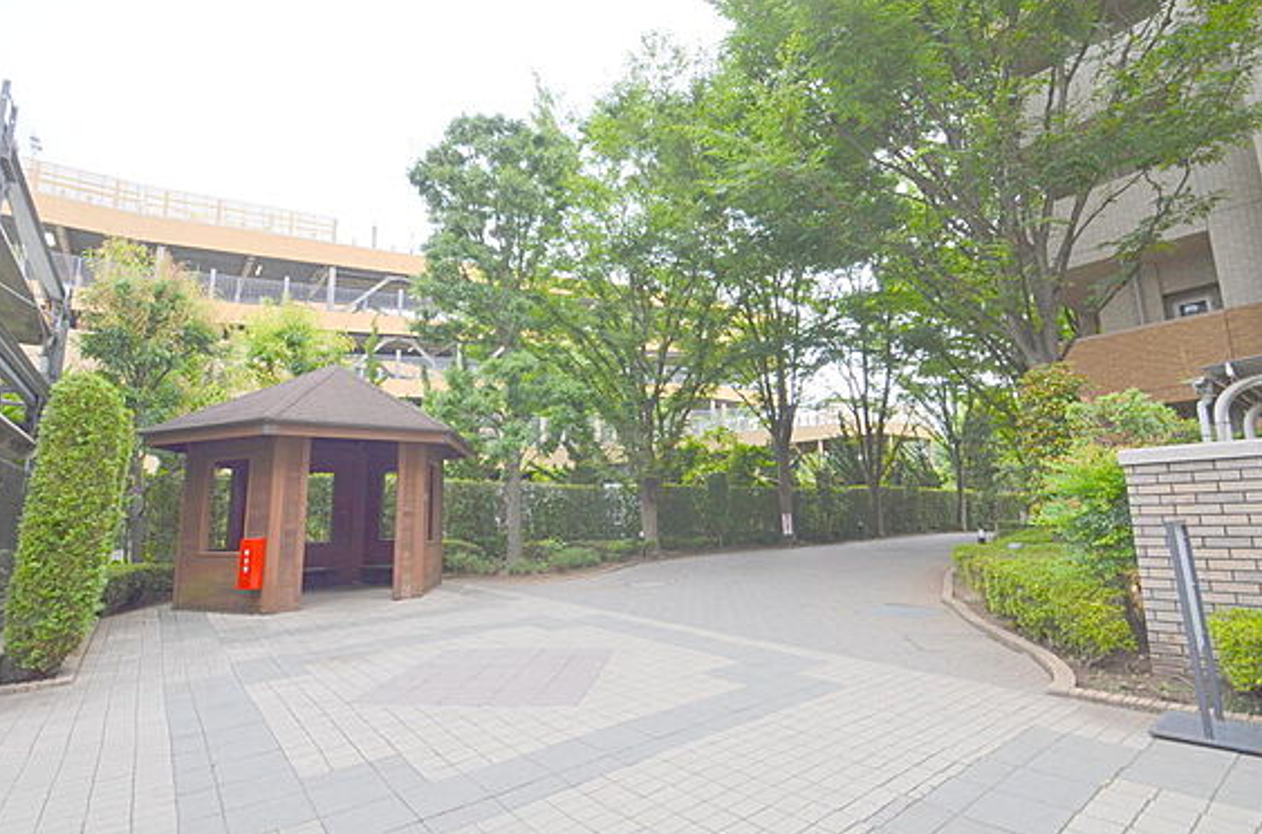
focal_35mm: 16
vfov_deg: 73.4
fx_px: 559
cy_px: 402
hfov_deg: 96.9
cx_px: 648
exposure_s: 1/60
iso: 140
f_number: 5.6
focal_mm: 10
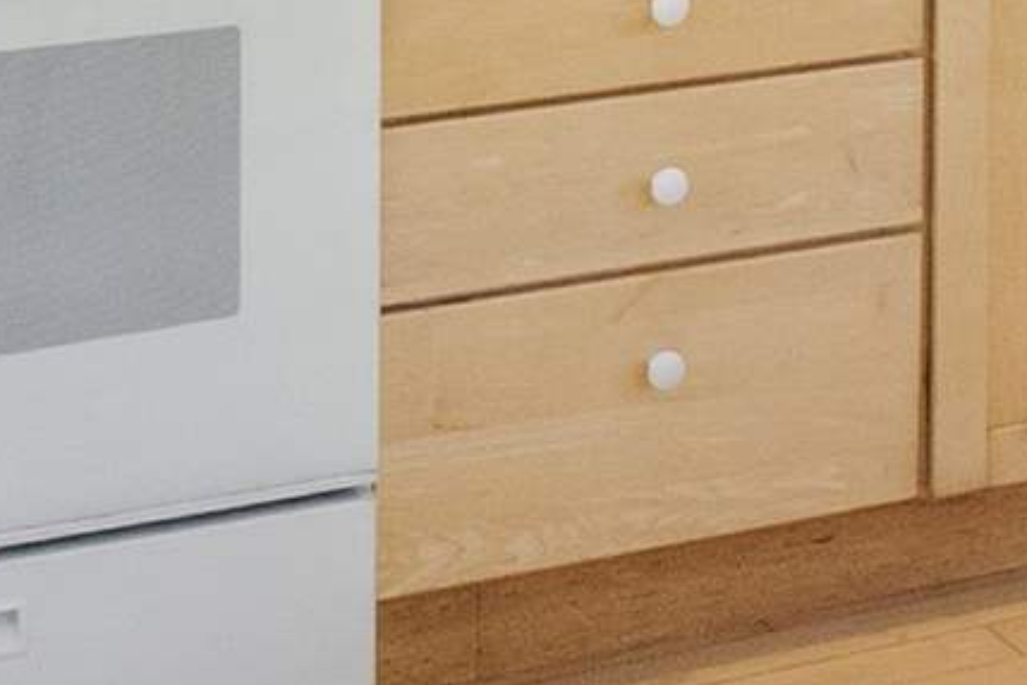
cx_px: 1228
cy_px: -172
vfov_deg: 11.3
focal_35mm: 119
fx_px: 3395
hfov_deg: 16.5
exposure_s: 1/60
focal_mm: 8
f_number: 2.8
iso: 1000
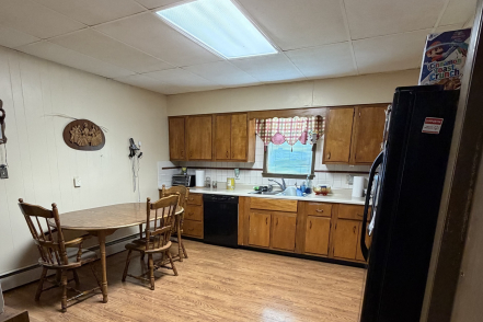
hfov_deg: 78.4
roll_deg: -1.2
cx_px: 218
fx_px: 295
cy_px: 221
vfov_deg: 55.7
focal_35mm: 22
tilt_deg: -11.1
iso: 320
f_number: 2.2
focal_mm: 2.22
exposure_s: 1/60
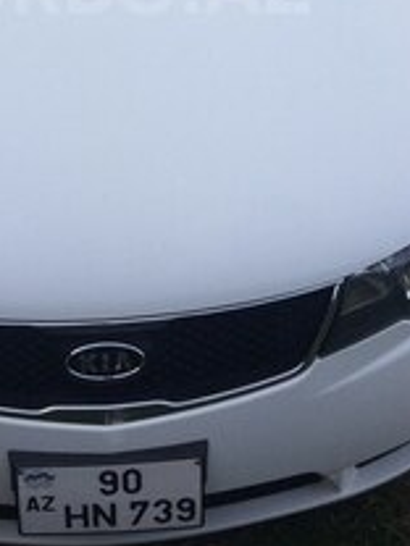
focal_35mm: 69
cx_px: 108
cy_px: -16
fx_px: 1090
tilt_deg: -29.6
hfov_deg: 21.2
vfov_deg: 26.5
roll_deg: +1.9
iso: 32
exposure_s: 1/513
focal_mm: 4.15
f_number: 2.2
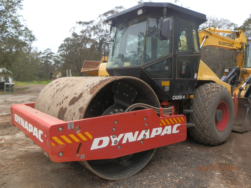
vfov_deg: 49.7
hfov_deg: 63.4
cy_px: 94
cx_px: 126
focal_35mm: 28
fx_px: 203
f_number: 3.1
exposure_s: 1/250
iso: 64
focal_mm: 5
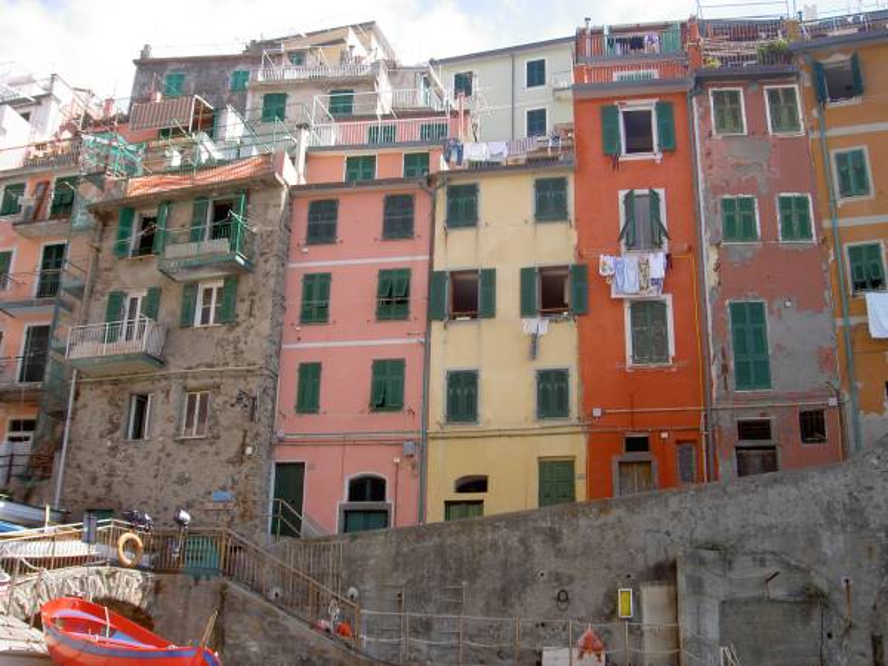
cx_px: 444
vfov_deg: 36.8
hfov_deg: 47.9
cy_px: 333
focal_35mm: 39
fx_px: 1000
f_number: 4.7
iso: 100
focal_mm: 8
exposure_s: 1/200
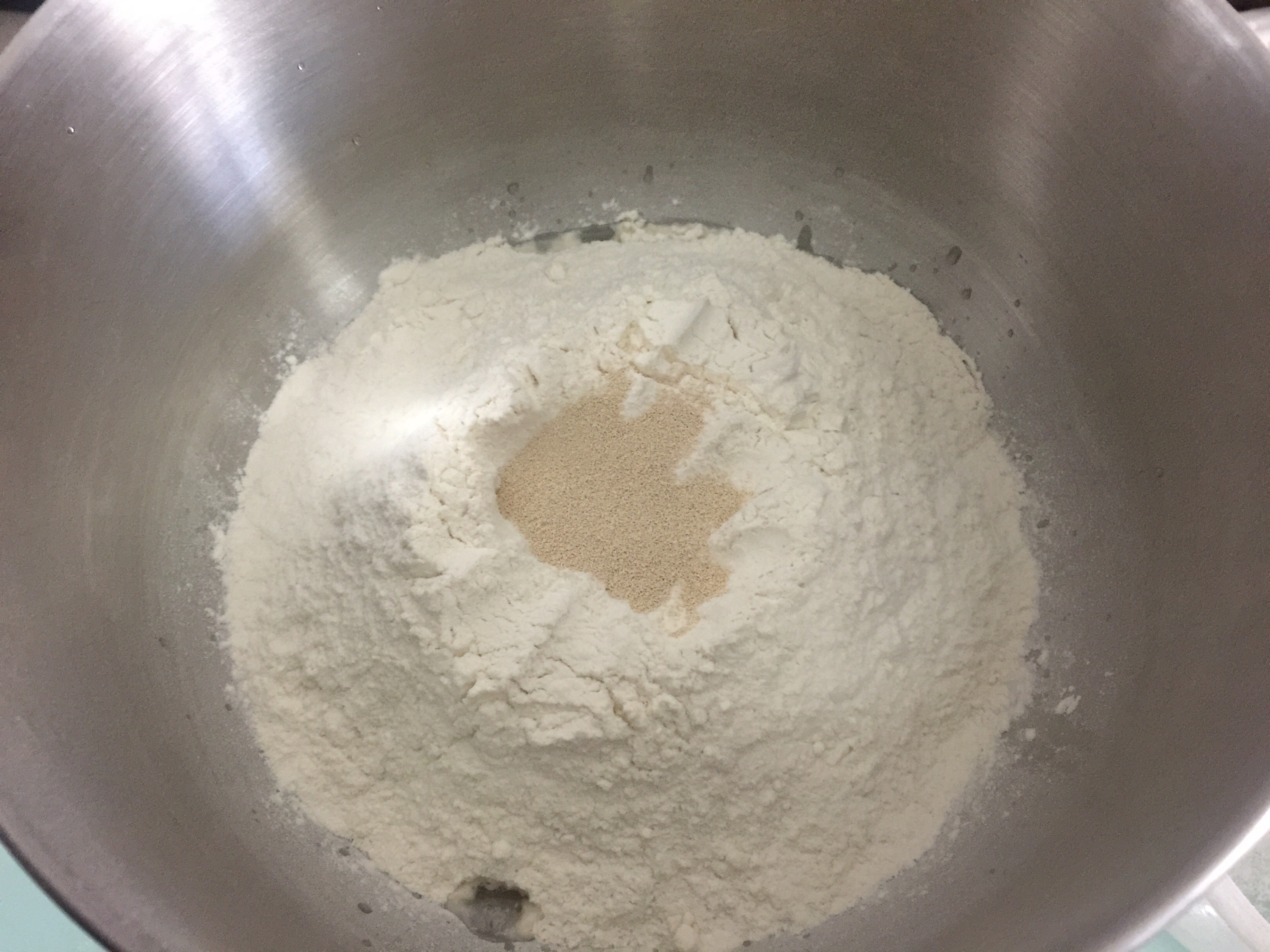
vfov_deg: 48.2
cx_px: 635
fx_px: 1064
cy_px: 476
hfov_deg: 61.7
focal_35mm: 29
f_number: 2.2
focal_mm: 4.15
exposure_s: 1/8
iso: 160
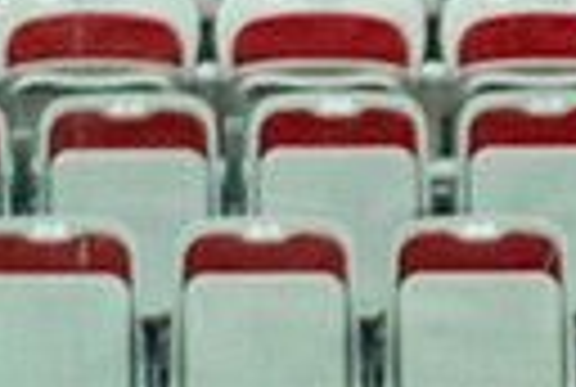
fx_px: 13247
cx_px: 1008
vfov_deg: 1.7
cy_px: 972
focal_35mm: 826
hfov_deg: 2.5
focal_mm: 136
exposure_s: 1/1000
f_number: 2.8
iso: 3200
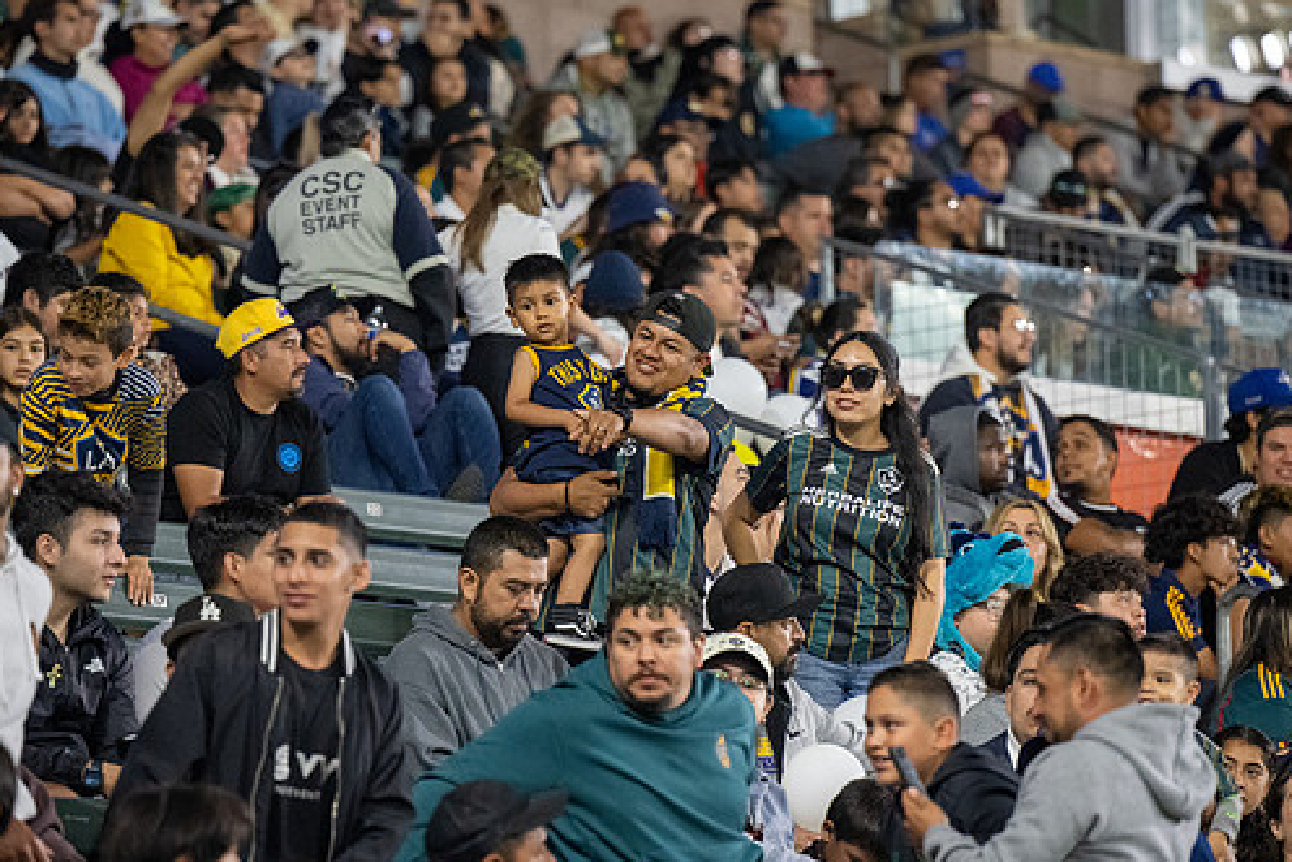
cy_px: 397
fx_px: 8400
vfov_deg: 5.9
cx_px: 597
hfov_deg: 8.8
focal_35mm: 234
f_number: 4
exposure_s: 1/400
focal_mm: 200
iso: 9000
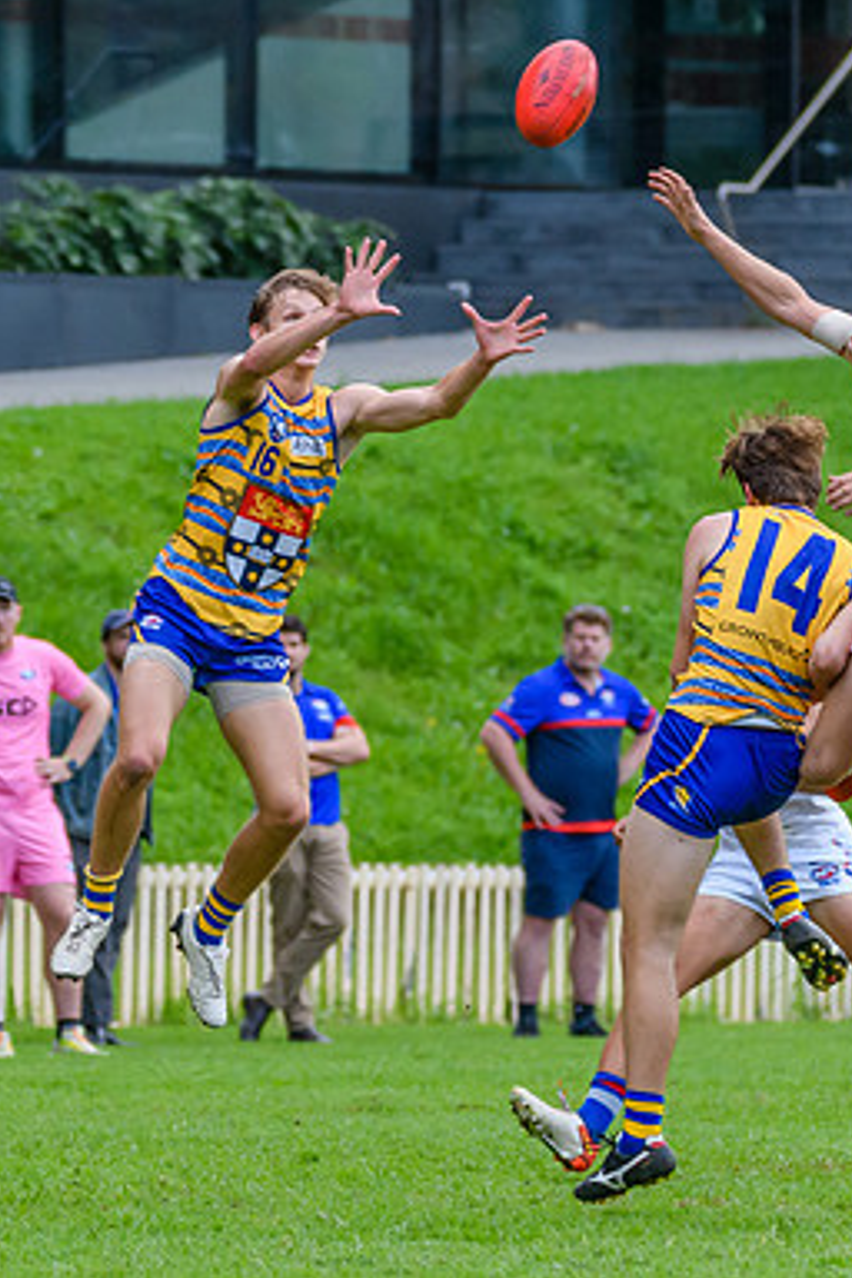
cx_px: 609
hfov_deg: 2.3
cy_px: 553
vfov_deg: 3.5
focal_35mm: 594
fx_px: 21085
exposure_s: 1/1250
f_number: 5.3
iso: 2000
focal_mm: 240
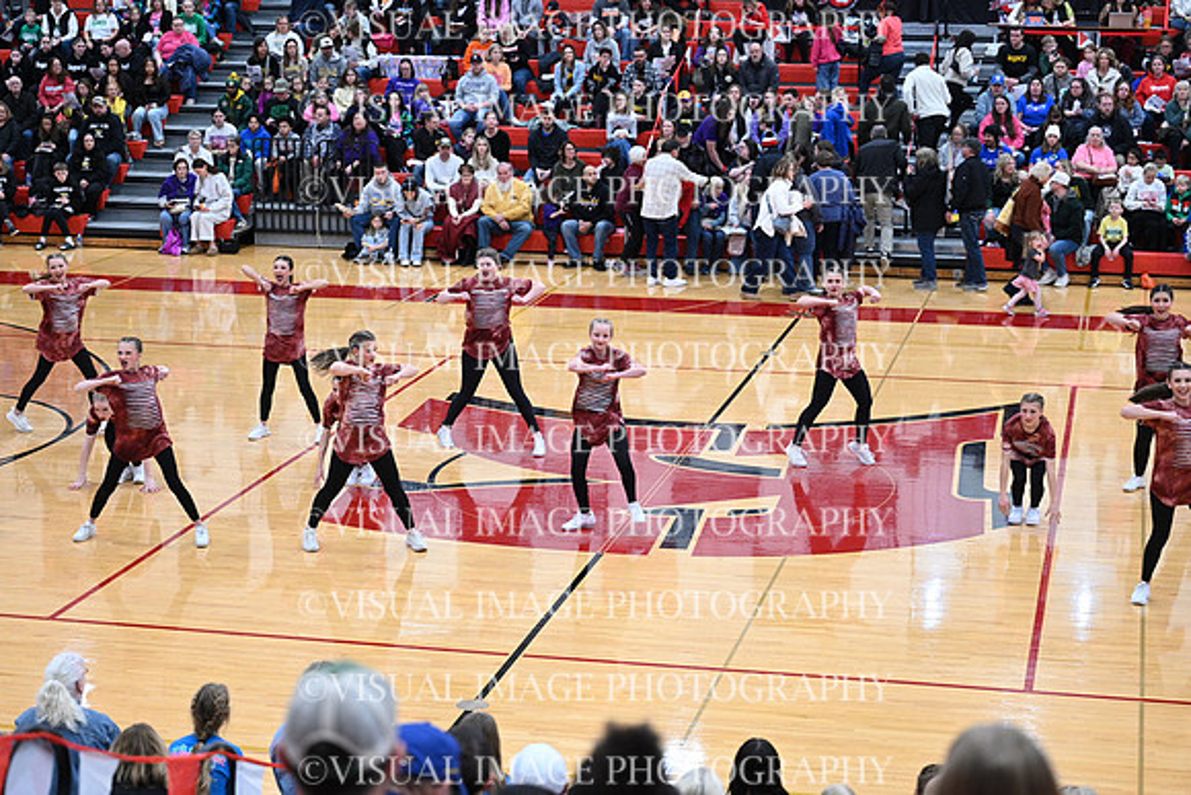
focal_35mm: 70
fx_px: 2316
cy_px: 398
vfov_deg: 19.5
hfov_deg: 28.8
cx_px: 596
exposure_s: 1/400
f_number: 2.8
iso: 4000
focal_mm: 70
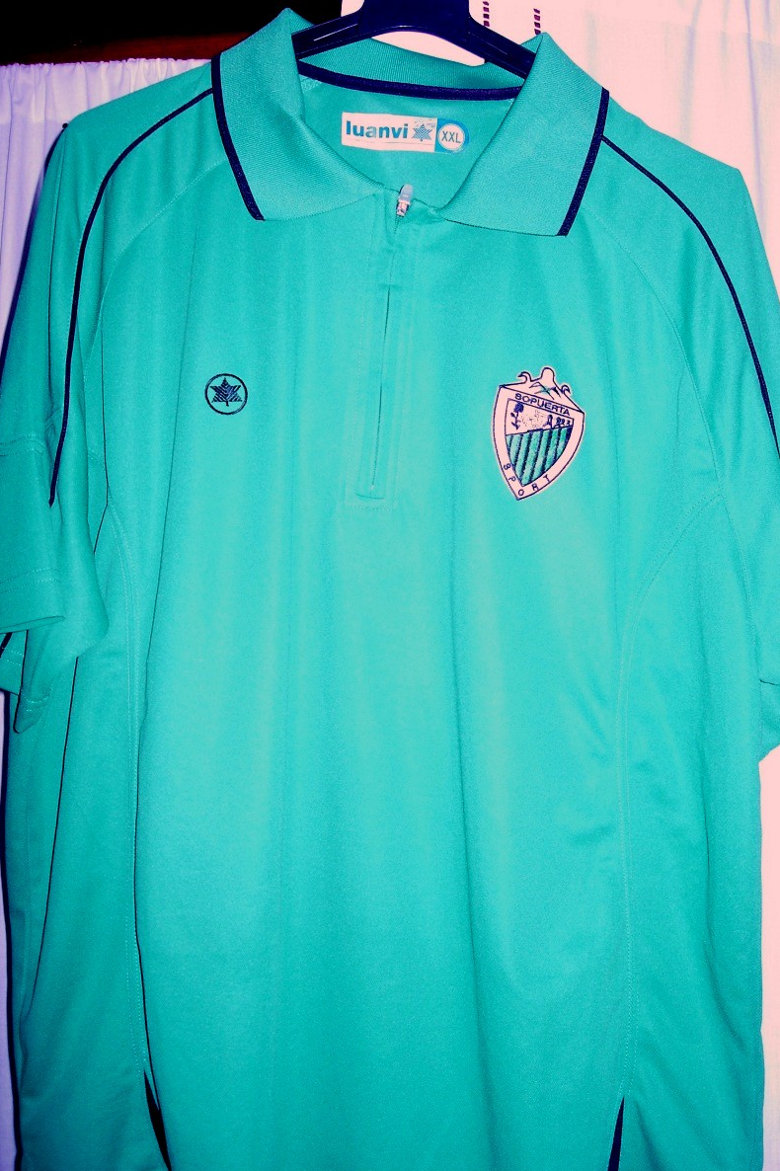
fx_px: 1301
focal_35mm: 40
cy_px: 590
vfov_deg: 48.5
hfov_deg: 33.3
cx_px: 435
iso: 79
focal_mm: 7.8
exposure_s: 1/64
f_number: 2.8
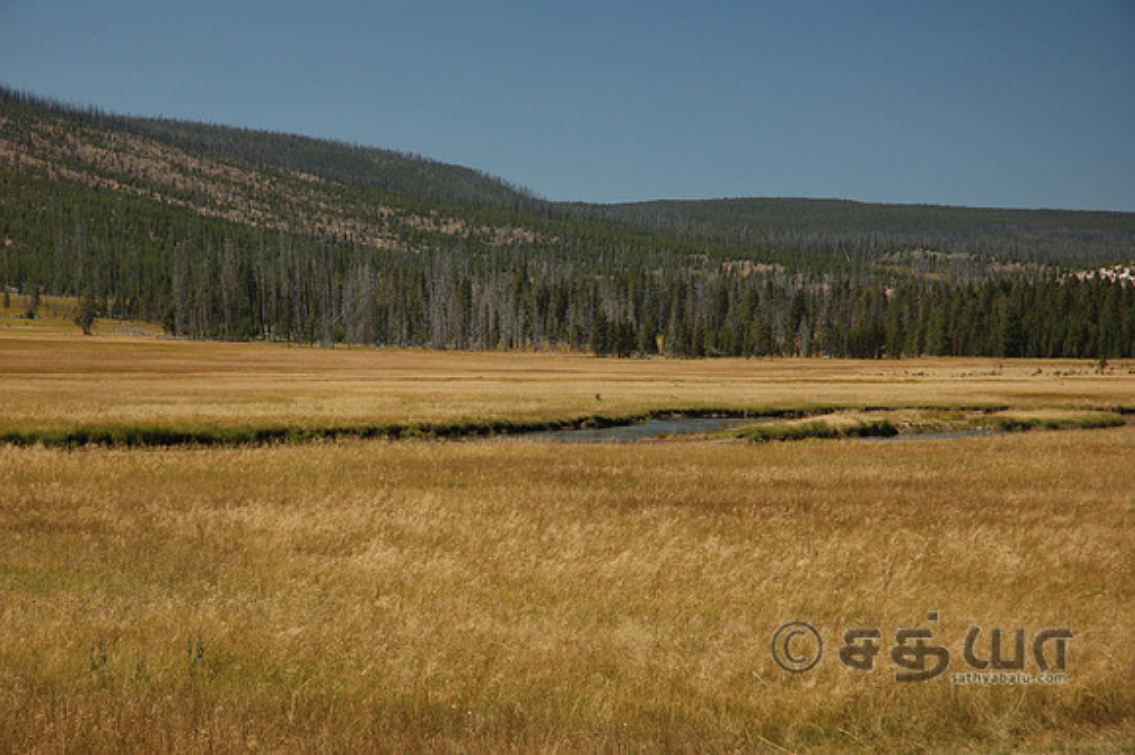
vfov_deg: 13.0
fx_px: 3308
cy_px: 378
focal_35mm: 105
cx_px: 568
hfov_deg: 19.5
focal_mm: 70
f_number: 7.1
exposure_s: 1/160
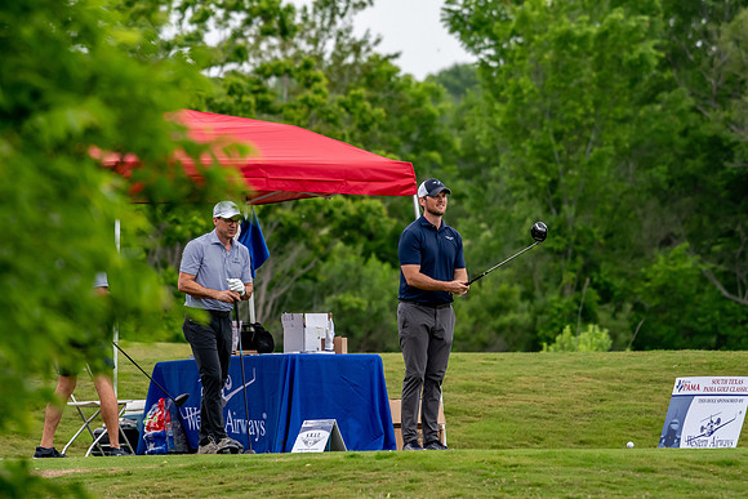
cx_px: 374
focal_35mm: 435
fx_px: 9040
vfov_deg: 3.2
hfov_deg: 4.7
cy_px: 250
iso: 1000
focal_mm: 290
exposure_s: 1/2000
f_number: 5.6
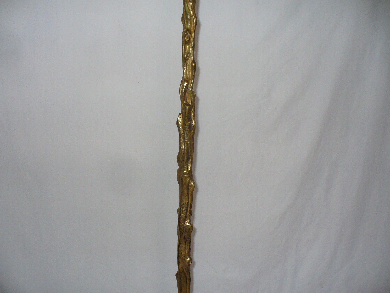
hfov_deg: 50.1
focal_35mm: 37
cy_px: 146
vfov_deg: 38.7
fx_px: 417
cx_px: 195
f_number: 2.8
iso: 100
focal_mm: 6.1
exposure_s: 1/60
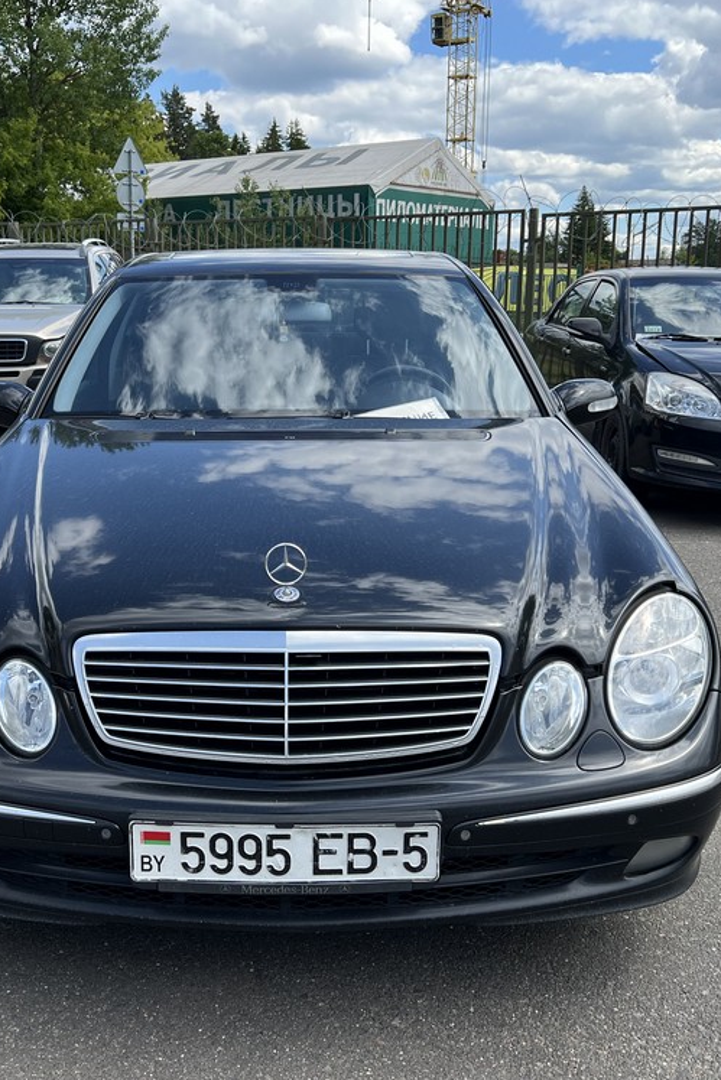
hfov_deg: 35.8
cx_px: 290
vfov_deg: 51.9
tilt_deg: -13.4
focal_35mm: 37
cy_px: 546
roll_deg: -0.2
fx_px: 1111
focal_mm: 5.7
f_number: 1.5
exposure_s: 1/1838
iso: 50
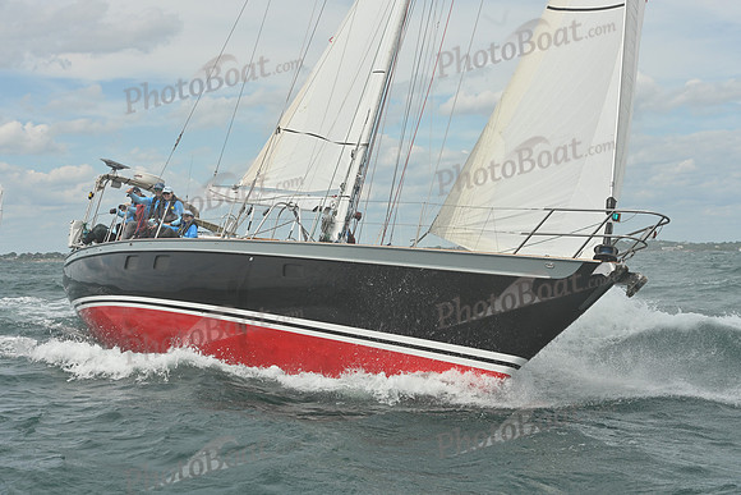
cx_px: 370
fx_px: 1441
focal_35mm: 70
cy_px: 248
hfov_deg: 28.8
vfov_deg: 19.5
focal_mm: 70
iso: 320
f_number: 9
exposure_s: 1/1250
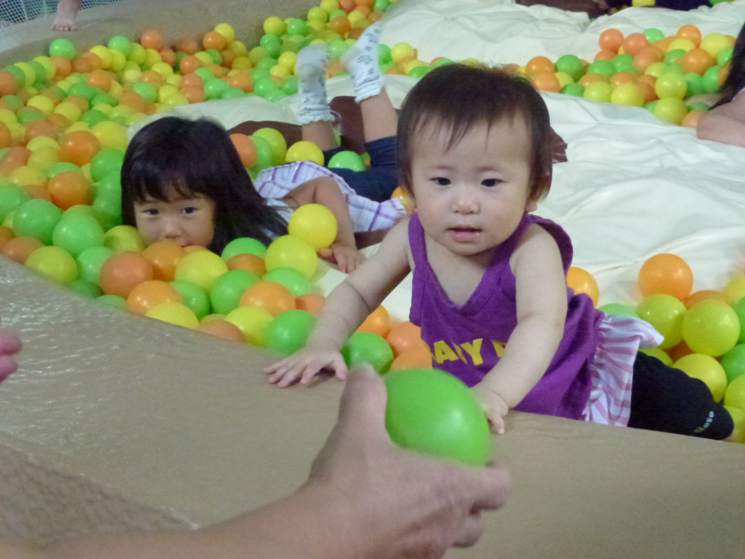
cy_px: 280
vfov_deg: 24.0
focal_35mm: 61
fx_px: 1313
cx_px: 372
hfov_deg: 31.7
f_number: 4.5
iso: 1600
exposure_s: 1/80
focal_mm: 10.9
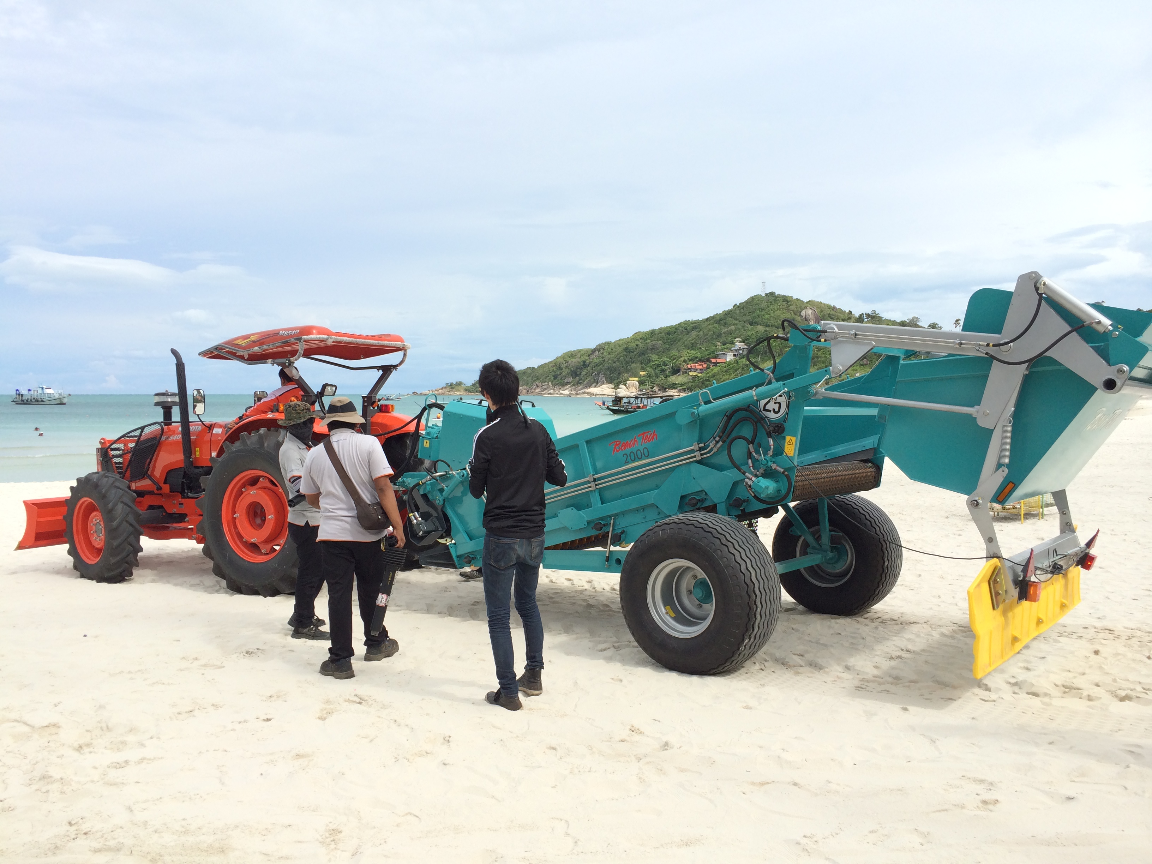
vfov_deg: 46.8
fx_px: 998
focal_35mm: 30
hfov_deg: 60.0
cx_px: 576
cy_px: 432
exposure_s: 1/1642
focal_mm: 4.12
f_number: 2.2
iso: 40
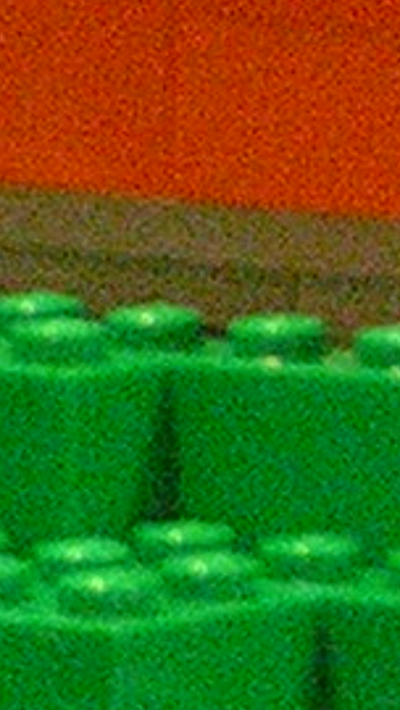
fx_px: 13115
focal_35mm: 696
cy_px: -644
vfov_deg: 3.1
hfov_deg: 1.7
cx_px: -1392
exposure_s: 1.13
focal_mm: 14.1
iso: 200
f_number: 4.7
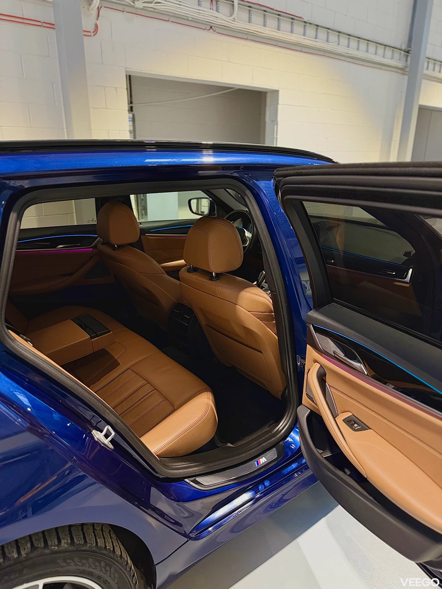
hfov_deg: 56.8
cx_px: 221
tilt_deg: -19.9
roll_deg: -1.0
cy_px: 294
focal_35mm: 24
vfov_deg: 71.6
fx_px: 409
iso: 500
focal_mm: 6.76
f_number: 1.78
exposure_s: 1/50
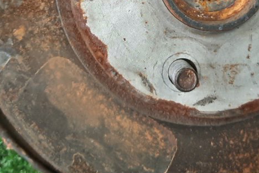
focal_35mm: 80
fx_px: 576
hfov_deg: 25.4
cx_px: 137
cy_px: -43
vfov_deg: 16.3
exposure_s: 1/50
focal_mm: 4.6
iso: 220
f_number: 2
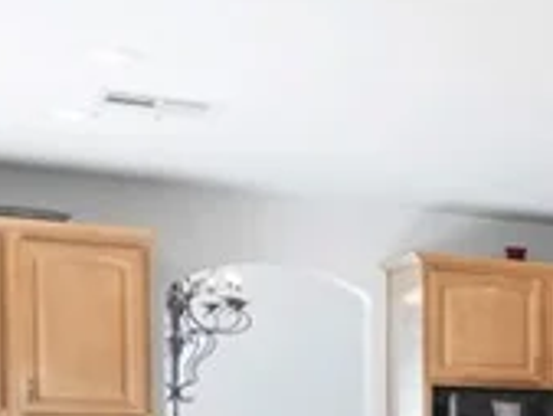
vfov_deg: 14.5
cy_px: 506
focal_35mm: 99
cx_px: 1486
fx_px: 1583
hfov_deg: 12.7
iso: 400
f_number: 8
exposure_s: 1/25
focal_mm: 17
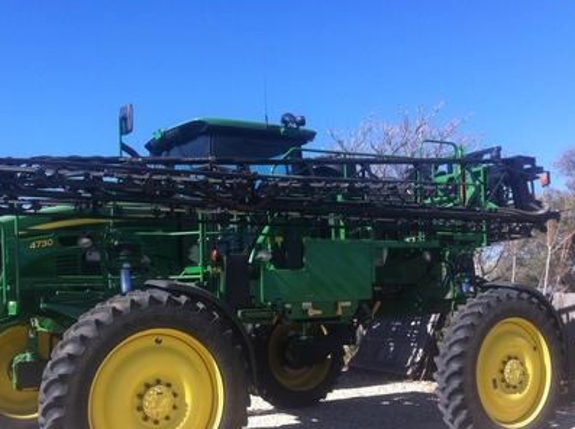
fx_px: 796
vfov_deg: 30.0
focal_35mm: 48
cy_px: 283
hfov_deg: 39.5
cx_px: 220
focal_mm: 3.85
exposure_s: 1/914
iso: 80
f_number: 2.8
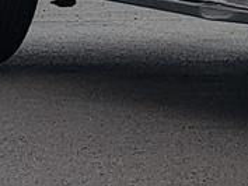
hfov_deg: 11.6
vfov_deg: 9.4
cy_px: -158
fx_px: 1075
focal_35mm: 150
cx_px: 516
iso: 50
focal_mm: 4.3
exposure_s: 1/209
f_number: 2.4
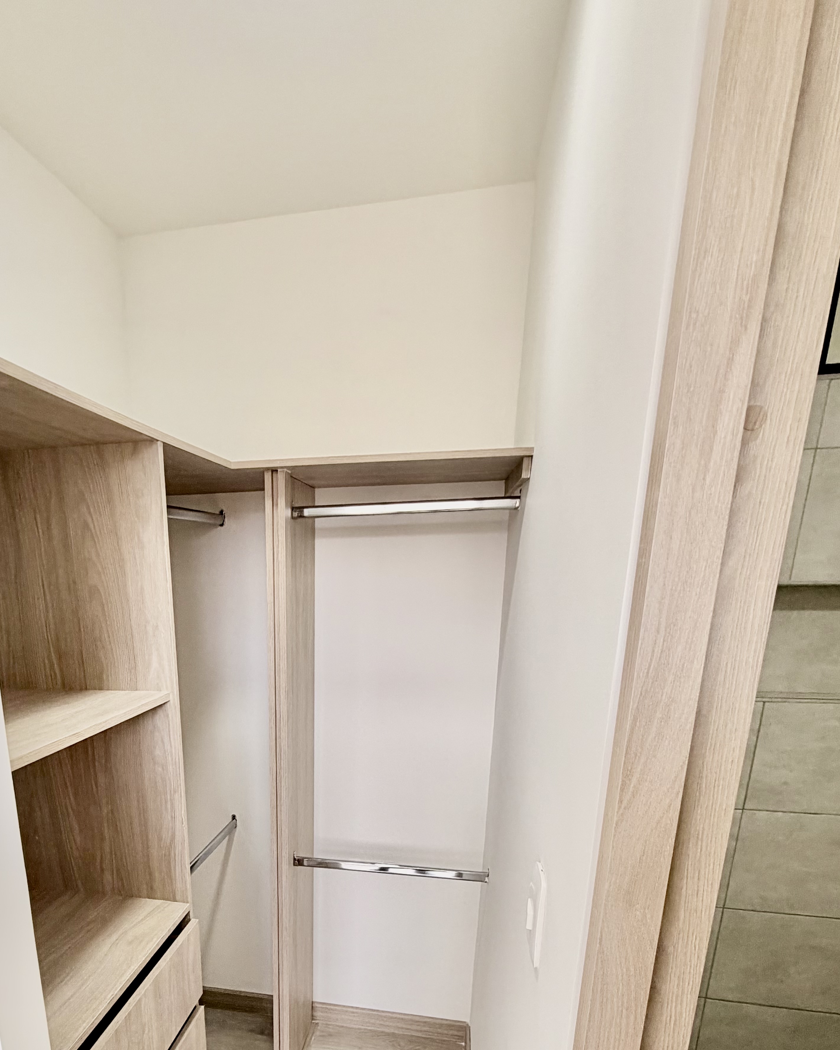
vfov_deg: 70.4
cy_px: 779
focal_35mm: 22
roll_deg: +0.9
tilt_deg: -16.4
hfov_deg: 61.7
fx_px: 684
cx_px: 283
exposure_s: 1/120
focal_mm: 2.22
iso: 160
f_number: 2.2
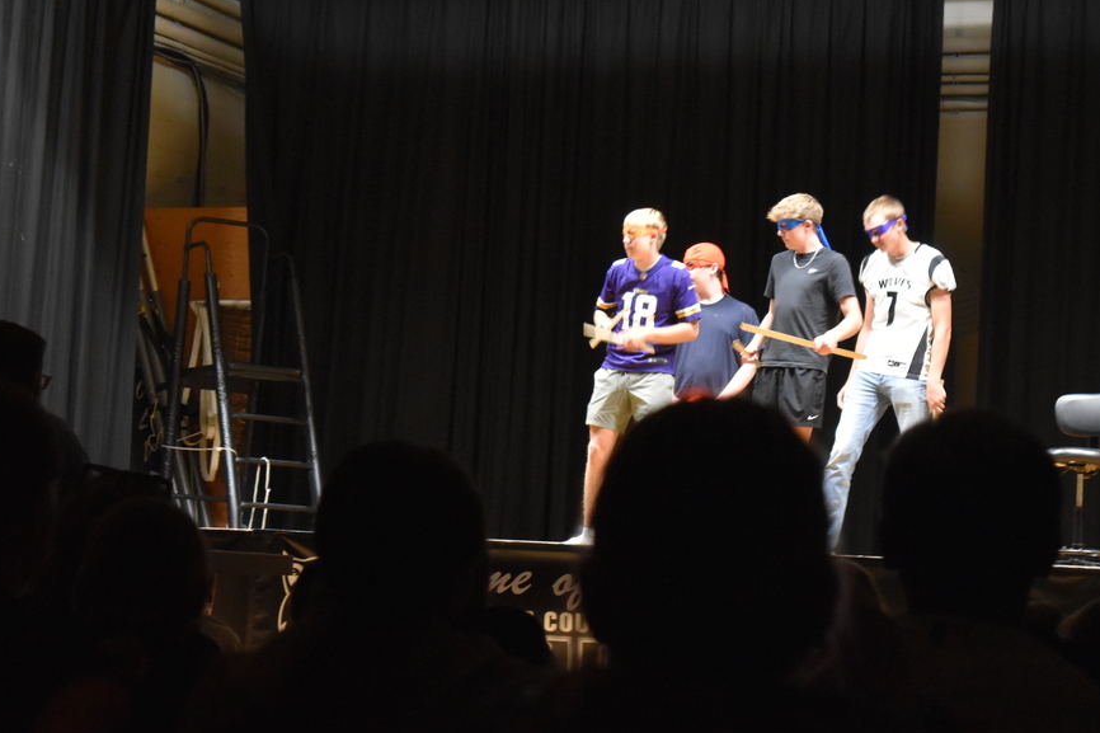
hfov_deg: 20.9
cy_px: 359
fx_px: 2981
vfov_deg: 14.0
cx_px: 631
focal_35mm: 98
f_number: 5.6
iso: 3200
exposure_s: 1/13
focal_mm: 55
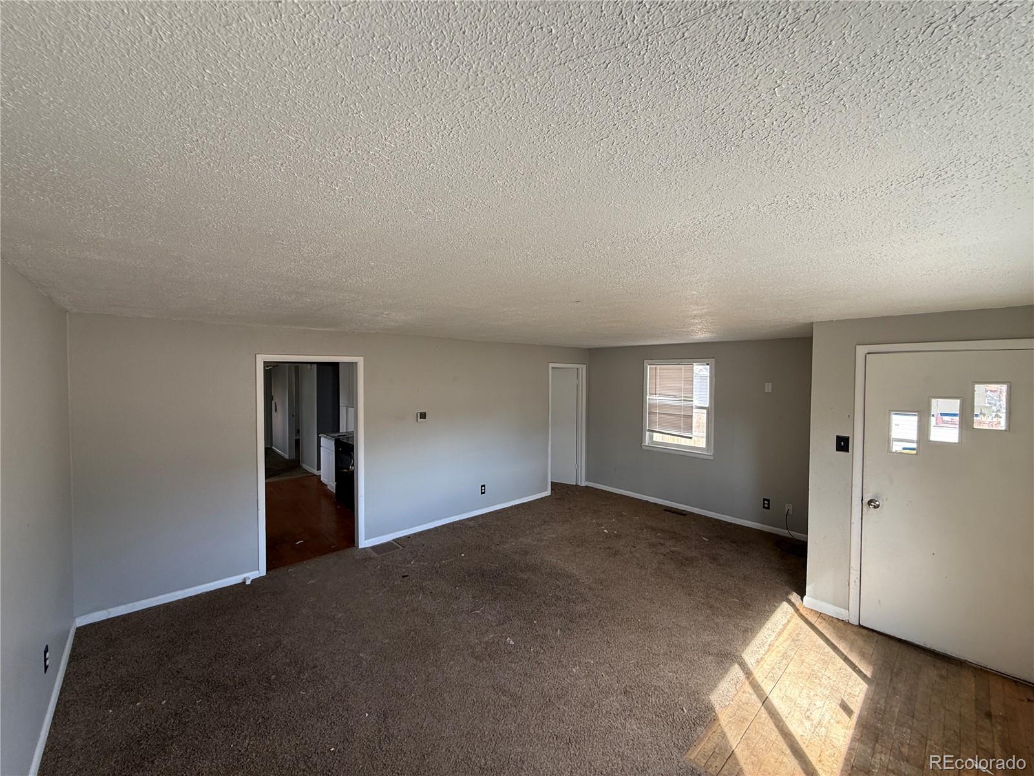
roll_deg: -0.7
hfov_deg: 102.1
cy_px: 388
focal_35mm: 14
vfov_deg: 85.7
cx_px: 517
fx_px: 418
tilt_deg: -1.0
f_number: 2.2
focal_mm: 2.22
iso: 100
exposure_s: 1/99
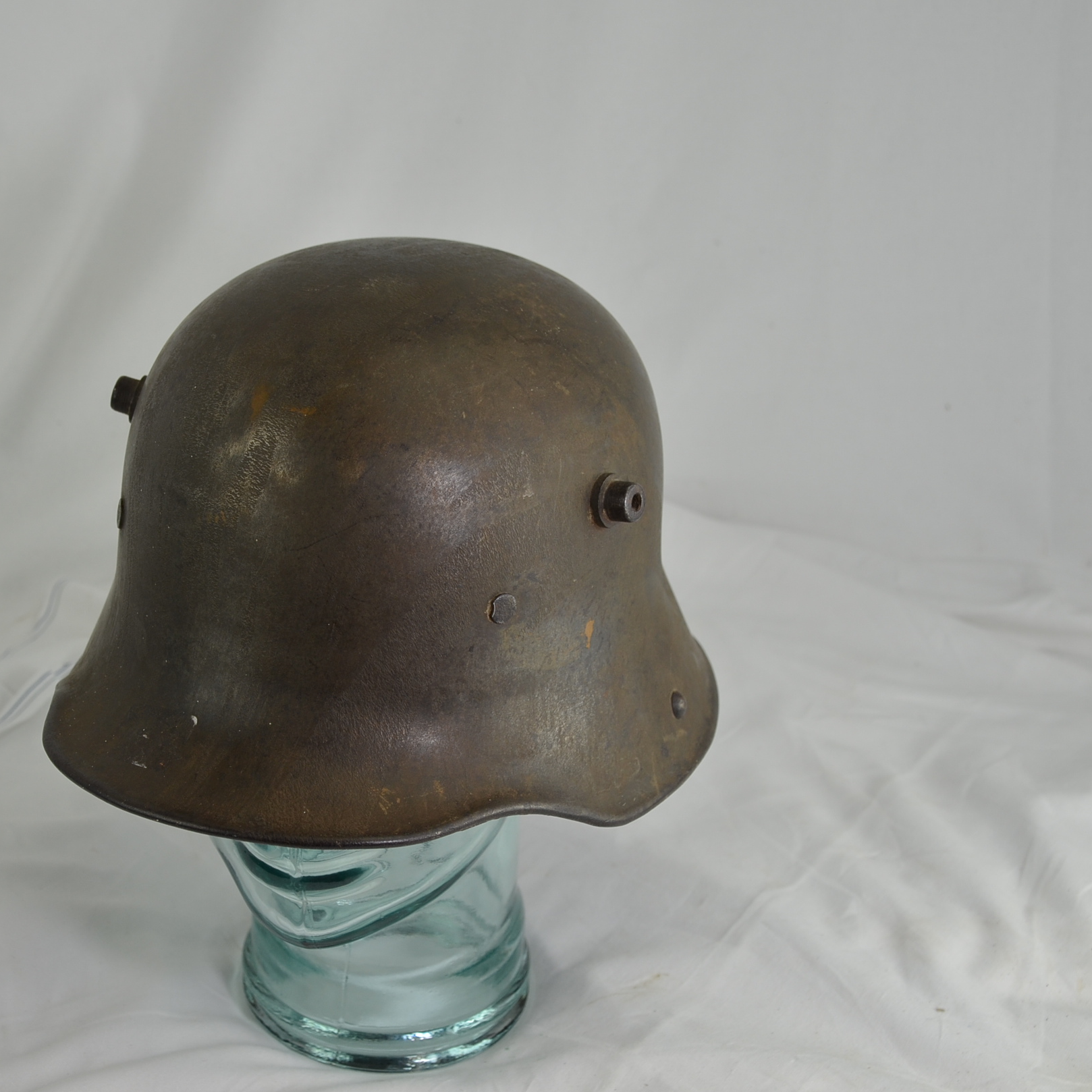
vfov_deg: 27.7
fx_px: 2213
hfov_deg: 27.5
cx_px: 360
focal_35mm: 62
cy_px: 545
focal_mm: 32
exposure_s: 1/125
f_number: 5.6
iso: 220
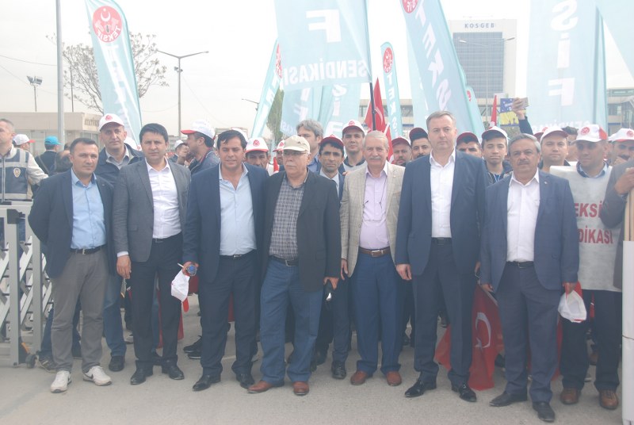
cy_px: 212
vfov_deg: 32.0
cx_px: 317
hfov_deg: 46.3
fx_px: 741
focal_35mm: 42
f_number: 5.6
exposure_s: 1/125
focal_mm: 28
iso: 100
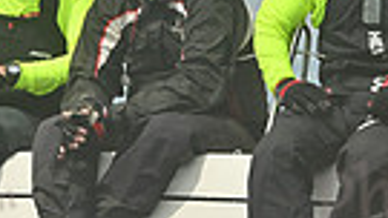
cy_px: 50
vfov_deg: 2.7
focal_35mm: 449
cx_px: 167
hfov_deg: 4.8
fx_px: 4620
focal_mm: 100
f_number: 13
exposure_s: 1/1250
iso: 320
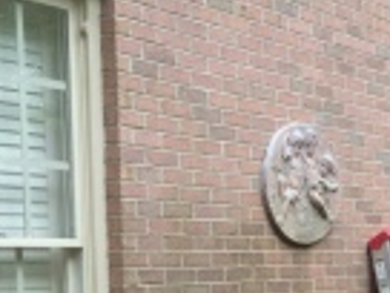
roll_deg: -0.3
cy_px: 415
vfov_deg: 13.2
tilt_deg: -10.2
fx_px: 1206
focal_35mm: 107
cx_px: 519
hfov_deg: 17.2
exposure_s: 1/120
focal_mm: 4.15
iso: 64
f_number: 2.2
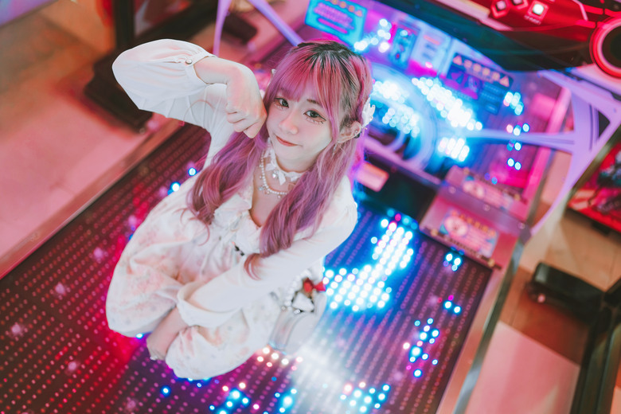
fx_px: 604
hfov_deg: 54.4
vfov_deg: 37.9
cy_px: 207
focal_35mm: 35
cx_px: 310
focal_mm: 35
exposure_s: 1/200
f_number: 1.4
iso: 100
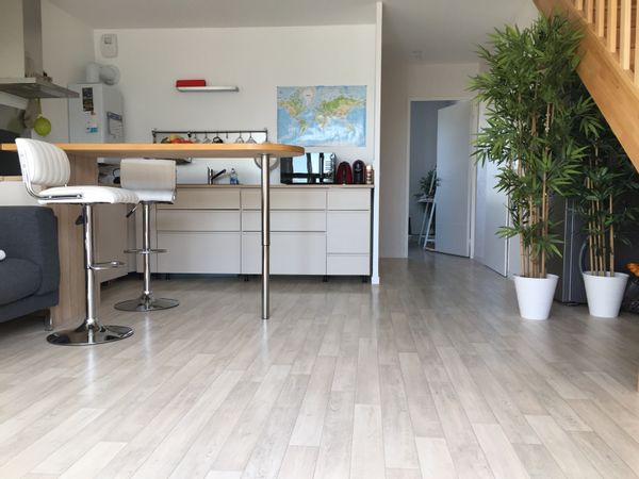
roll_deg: +1.0
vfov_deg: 48.2
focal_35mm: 29
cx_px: 320
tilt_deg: -3.6
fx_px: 535
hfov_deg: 61.7
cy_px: 240
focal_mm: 4.15
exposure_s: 1/100
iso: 50
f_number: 2.2
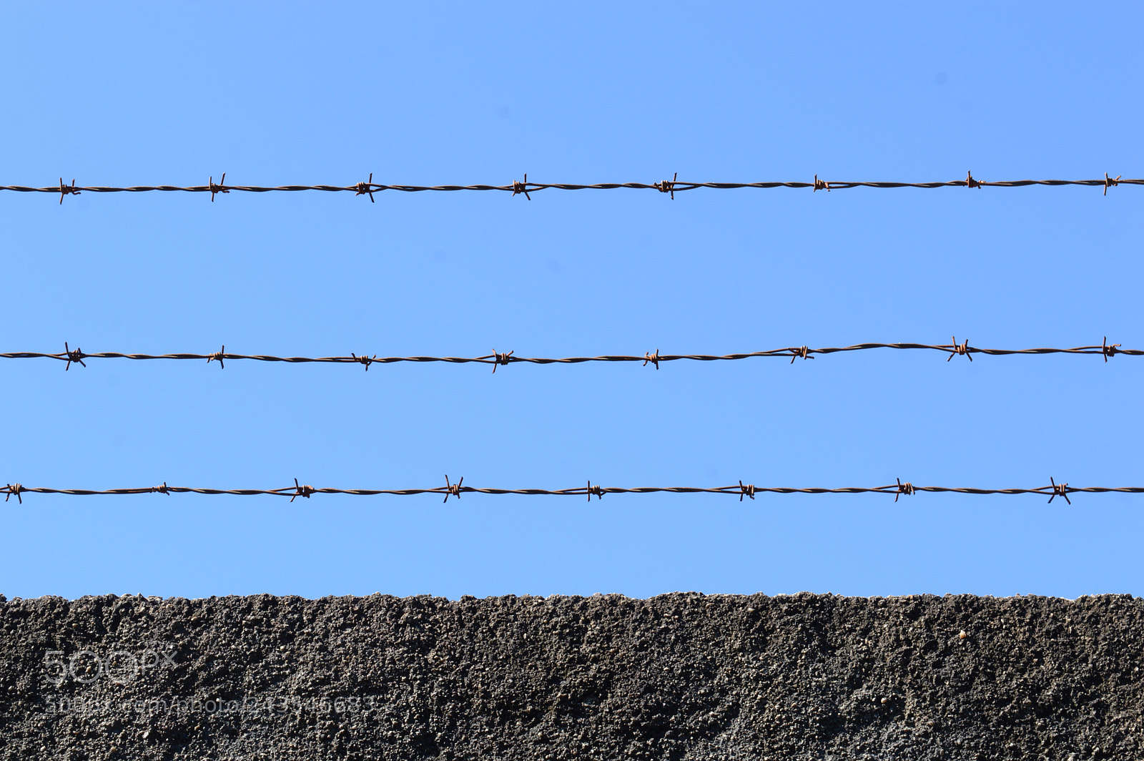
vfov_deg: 16.5
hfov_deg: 24.6
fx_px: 2619
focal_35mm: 82
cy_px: 380
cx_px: 572
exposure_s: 1/80
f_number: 13
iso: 200
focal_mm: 55
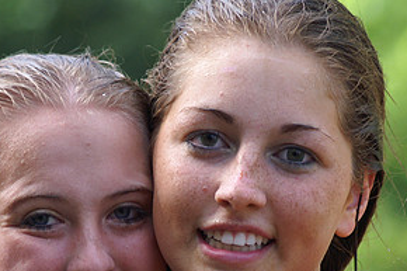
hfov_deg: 5.1
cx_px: 218
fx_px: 4576
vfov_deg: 3.4
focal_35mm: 405
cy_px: 204
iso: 400
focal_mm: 135
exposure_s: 1/400
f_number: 4.5
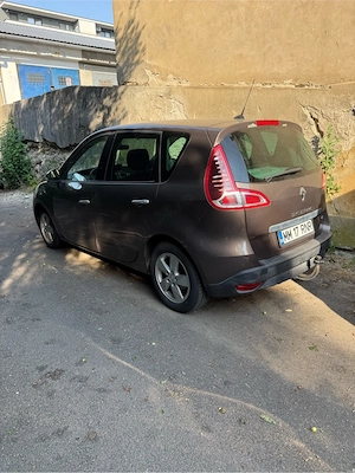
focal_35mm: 24
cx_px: 178
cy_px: 236
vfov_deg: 71.6
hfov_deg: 56.8
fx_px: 328
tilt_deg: -16.2
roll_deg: +2.2
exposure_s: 1/868
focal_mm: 6.76
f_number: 1.78
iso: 80
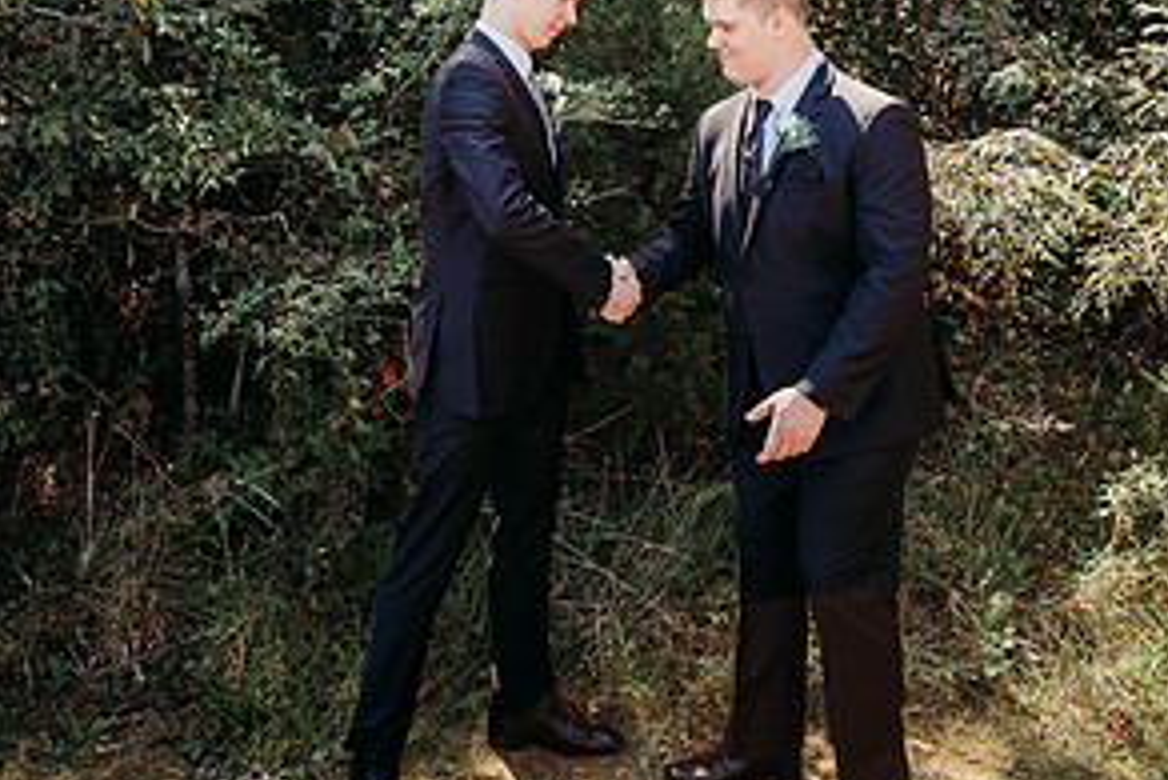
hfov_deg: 51.9
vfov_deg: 35.0
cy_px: 168
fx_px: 1201
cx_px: 592
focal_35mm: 37
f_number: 2.8
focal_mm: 24
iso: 125
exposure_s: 1/400
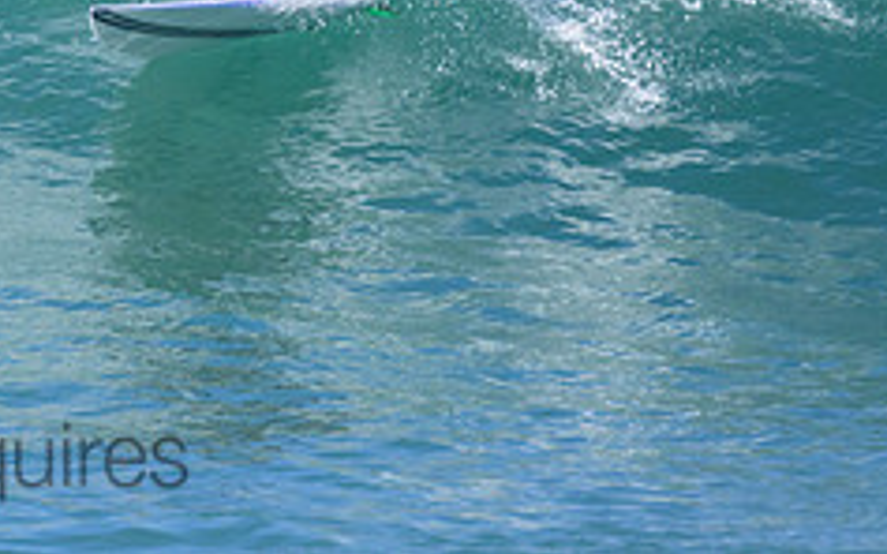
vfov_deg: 0.7
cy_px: -167
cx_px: -101
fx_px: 48287
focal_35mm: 1998
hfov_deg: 1.1
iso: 2200
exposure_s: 1/2000
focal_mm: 800
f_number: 11
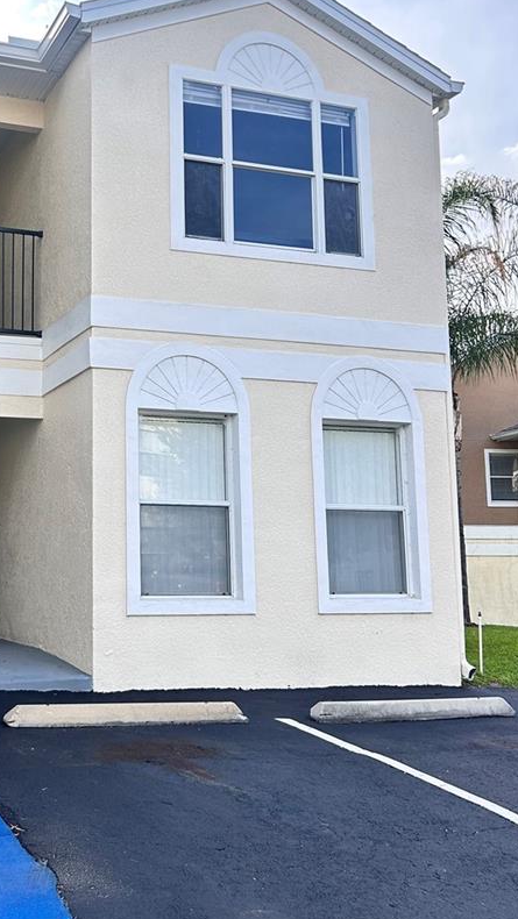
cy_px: 405
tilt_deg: +8.3
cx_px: 97
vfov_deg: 47.2
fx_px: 1049
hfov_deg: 27.2
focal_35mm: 43
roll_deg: +1.1
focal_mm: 5.7
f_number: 1.5
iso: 50
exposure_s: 1/670
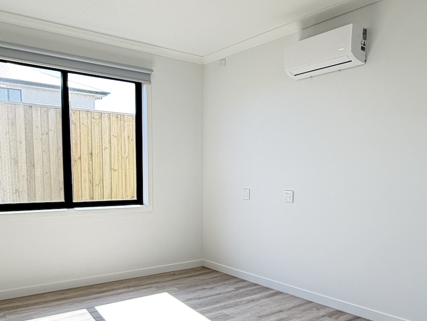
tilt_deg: -7.4
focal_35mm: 32
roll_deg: +0.1
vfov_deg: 43.3
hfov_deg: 56.8
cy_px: 225
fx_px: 395
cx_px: 204
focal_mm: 2.22
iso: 64
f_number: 2.2
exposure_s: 1/100
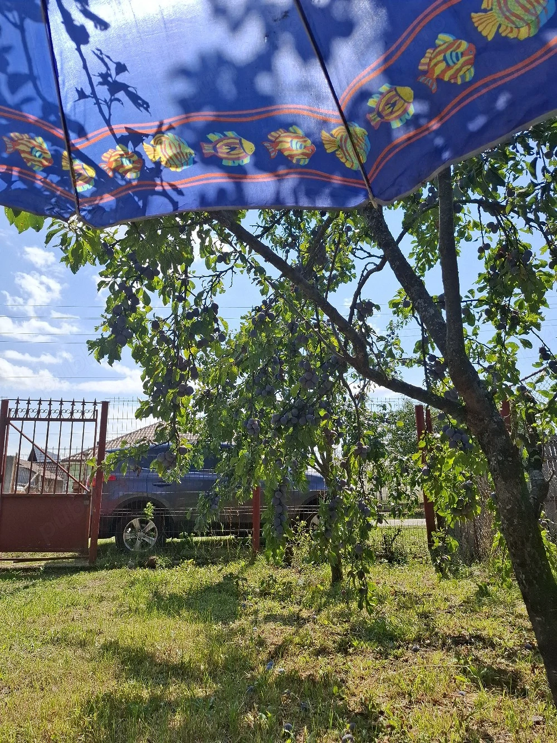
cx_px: 278
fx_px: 493
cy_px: 372
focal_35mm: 23
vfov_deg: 73.9
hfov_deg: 58.9
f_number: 1.8
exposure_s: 1/3333
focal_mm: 5.54
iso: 50
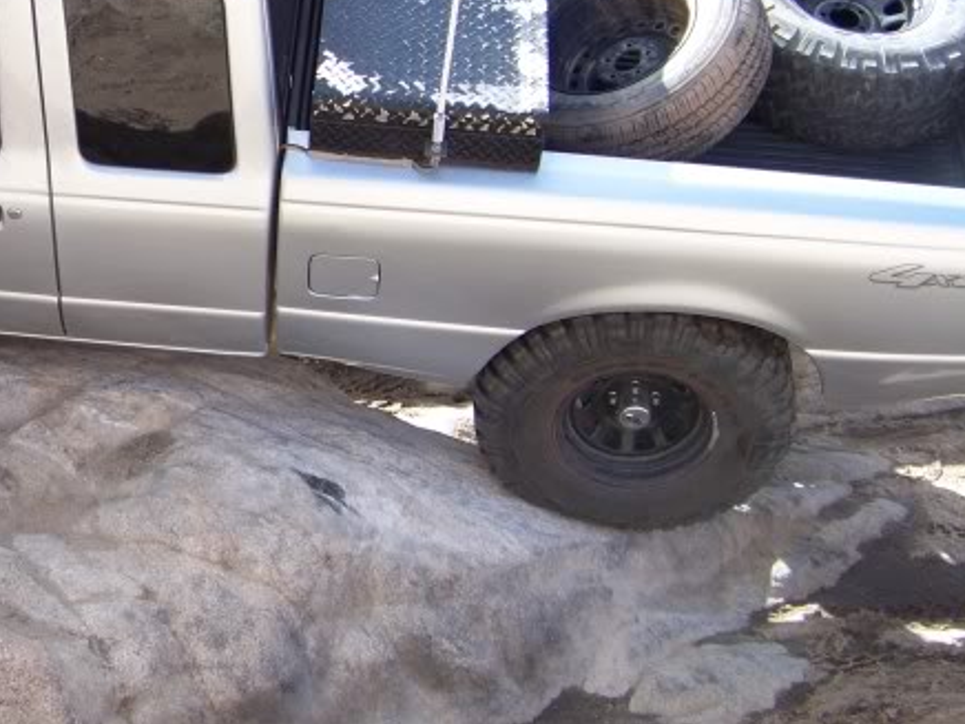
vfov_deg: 22.2
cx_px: 100
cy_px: 277
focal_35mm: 66
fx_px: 1840
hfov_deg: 28.3
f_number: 2.8
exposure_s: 1/320
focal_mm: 5.85
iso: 64
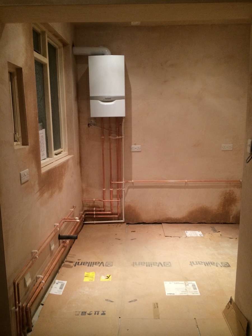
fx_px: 291
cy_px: 168
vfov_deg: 60.0
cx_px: 126
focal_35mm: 30
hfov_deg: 46.8
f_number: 2.2
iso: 200
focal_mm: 4.12
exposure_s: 1/33
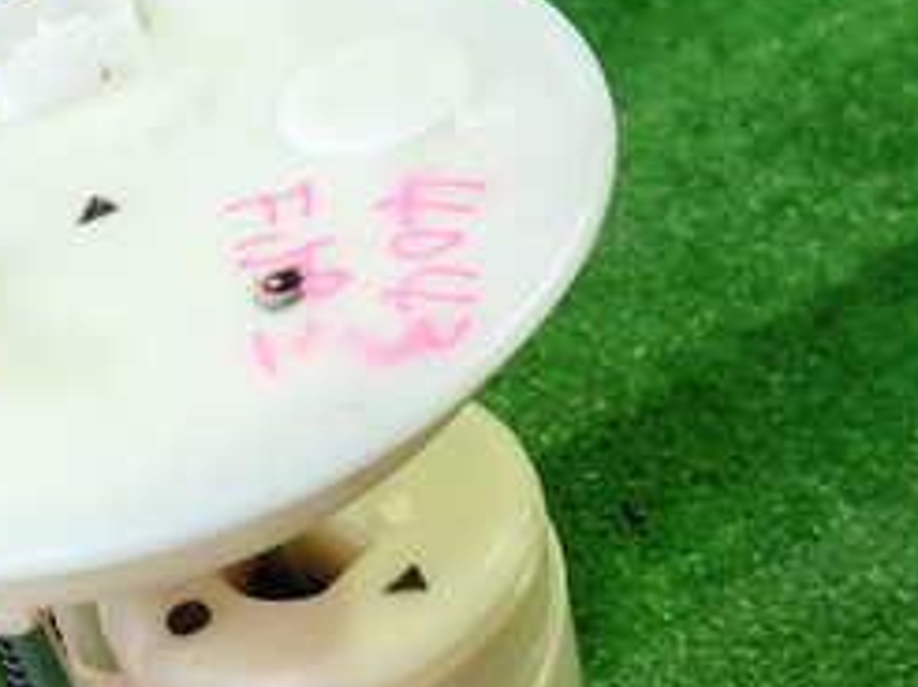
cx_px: 291
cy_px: 609
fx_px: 1616
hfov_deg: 31.4
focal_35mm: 61
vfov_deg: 23.4
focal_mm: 4.5
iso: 200
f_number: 2
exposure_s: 1/40
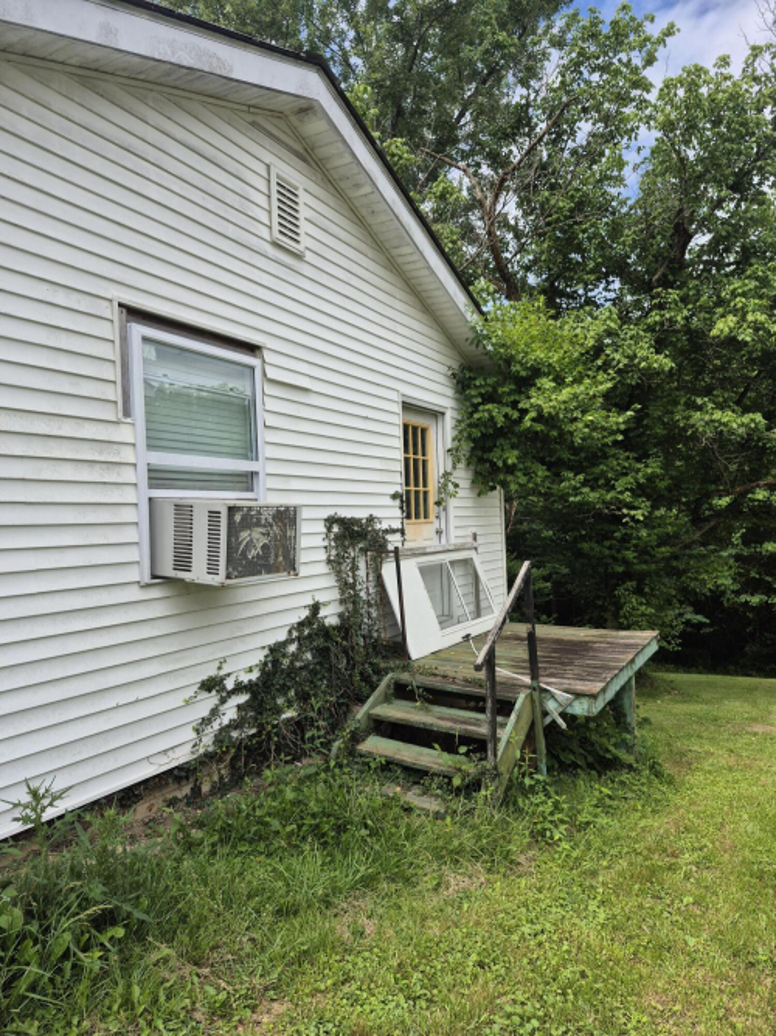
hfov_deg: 58.9
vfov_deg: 73.9
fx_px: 688
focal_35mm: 23
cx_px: 388
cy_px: 518
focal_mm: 5.4
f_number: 1.8
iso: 25
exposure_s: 1/1616
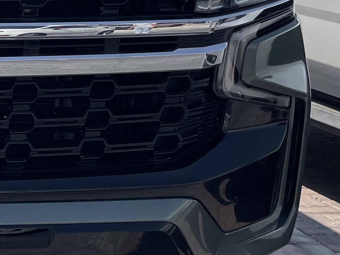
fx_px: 1041
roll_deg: -0.3
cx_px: -181
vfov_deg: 13.9
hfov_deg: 16.7
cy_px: 40
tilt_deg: -6.9
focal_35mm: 106
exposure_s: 1/5814
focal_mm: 4.2
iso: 32
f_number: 1.6
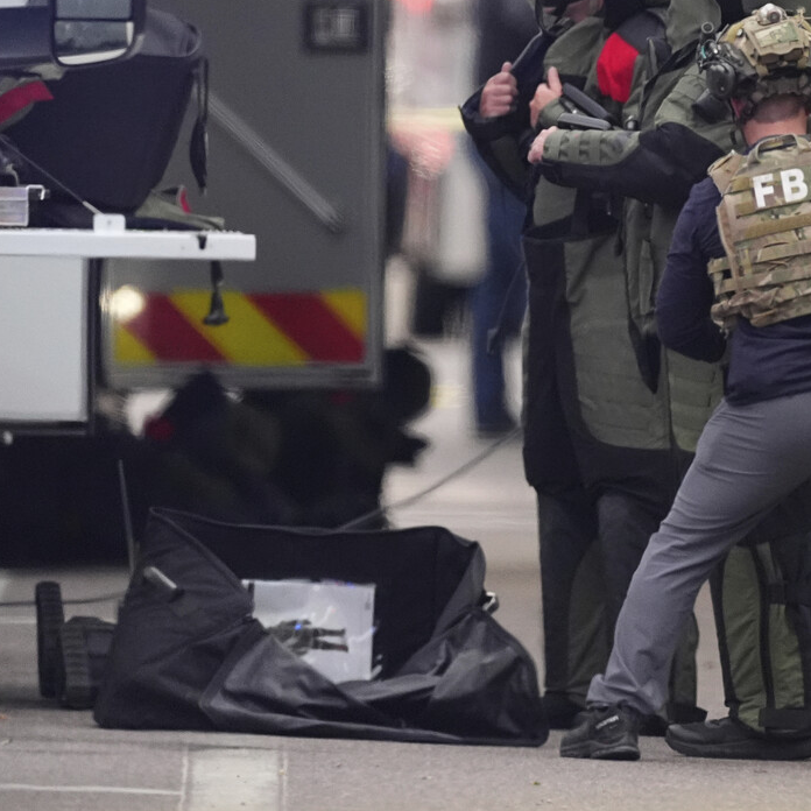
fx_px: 31092
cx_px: 711
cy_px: 222
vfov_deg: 1.5
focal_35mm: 1173
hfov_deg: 1.5
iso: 5000
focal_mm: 600
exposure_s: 1/1000
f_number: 4
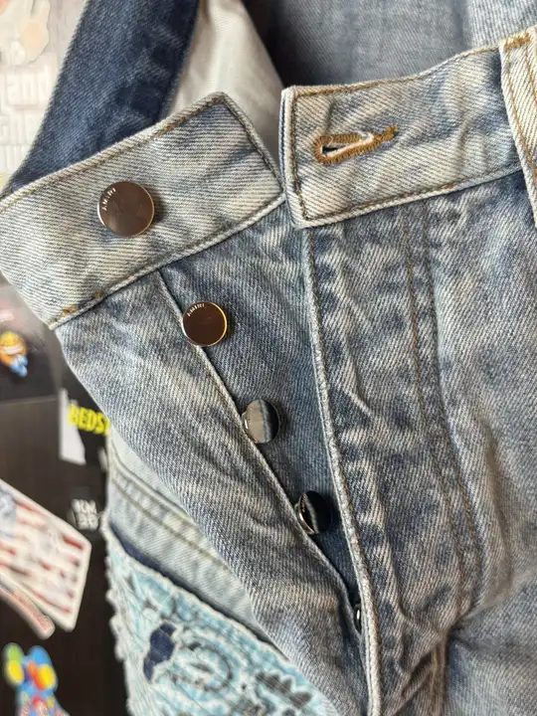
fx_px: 993
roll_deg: -0.5
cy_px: 358
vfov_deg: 39.7
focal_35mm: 48
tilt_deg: -12.7
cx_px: 268
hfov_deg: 30.3
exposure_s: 1/50
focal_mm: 6.76
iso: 100
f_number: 1.78
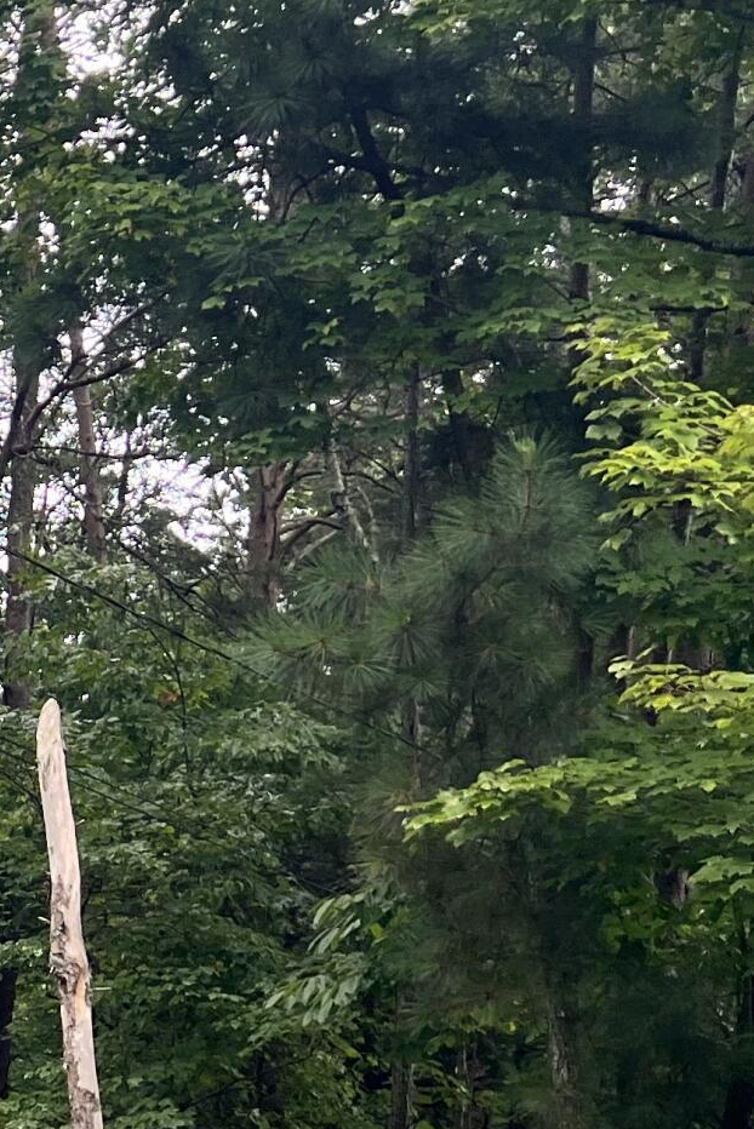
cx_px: -690
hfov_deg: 13.7
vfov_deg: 22.9
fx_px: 2731
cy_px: 963
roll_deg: -7.3
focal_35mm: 87
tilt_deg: +8.4
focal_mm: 5.7
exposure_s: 1/252
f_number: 1.5
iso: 40
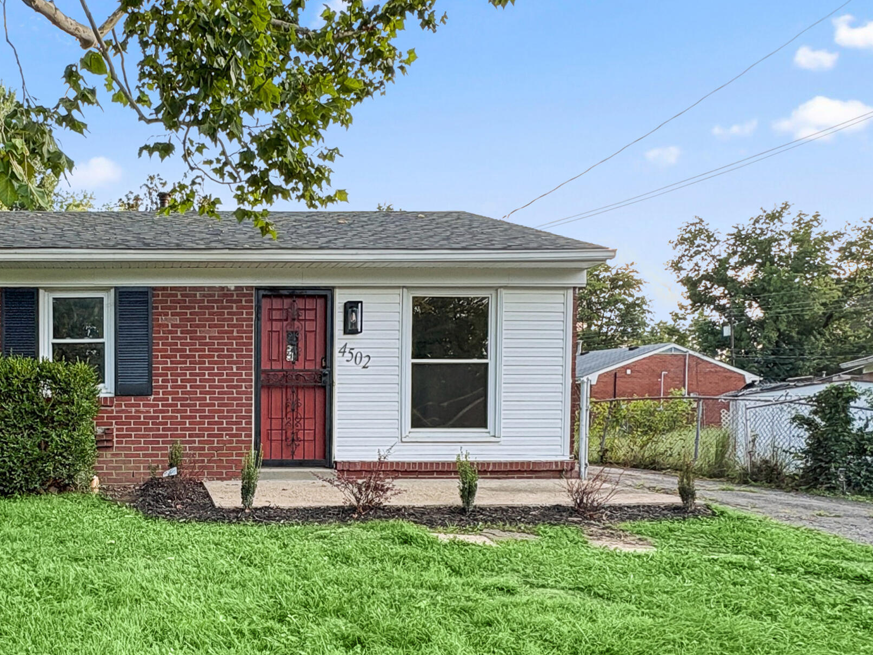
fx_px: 656
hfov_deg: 60.3
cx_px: 141
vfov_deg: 52.7
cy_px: 395
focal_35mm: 26
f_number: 2.2
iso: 80
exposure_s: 1/125
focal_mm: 2.22
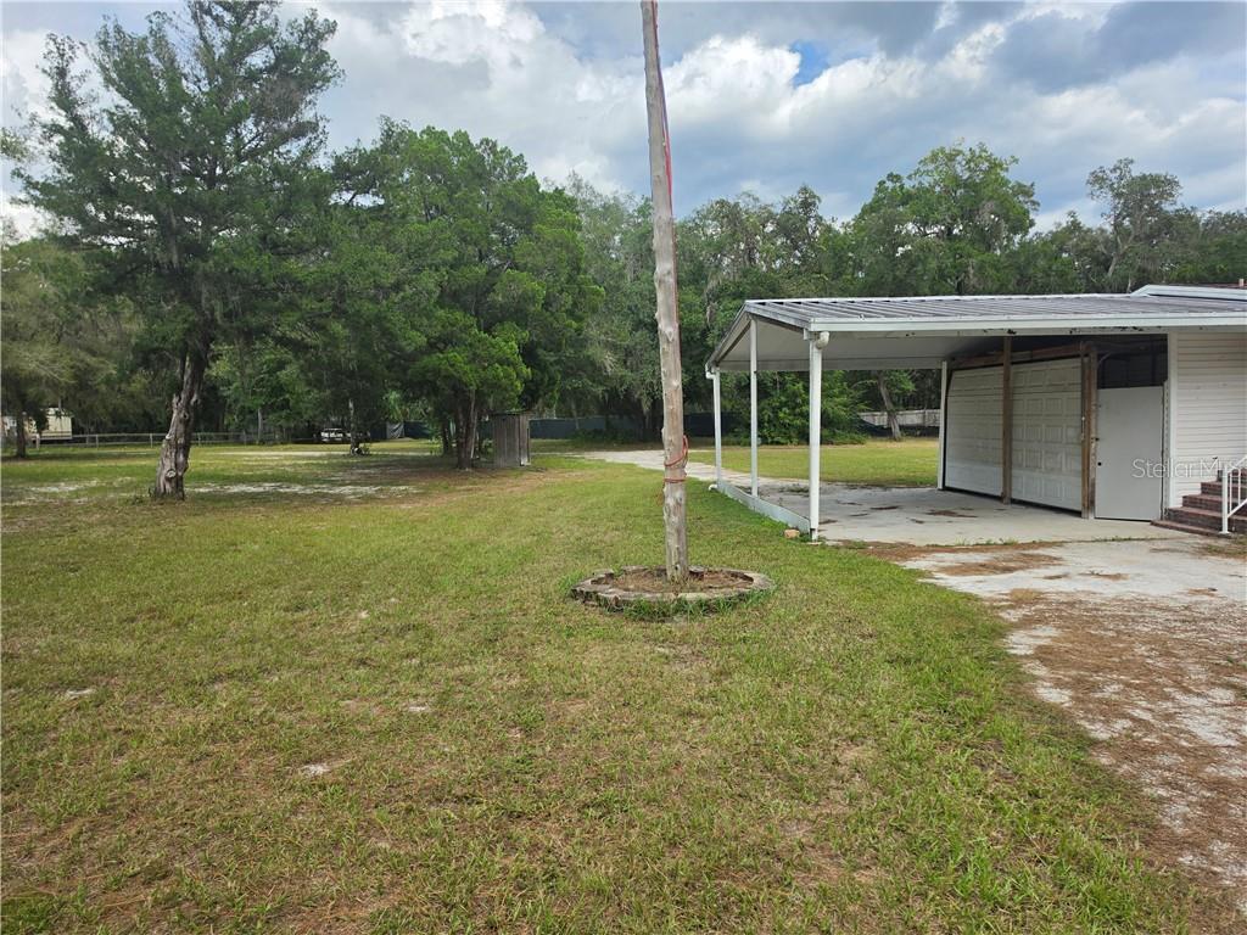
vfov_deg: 58.9
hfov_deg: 73.9
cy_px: 468
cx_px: 624
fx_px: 829
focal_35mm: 23
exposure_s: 1/6571
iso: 64
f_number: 1.4
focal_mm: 6.5
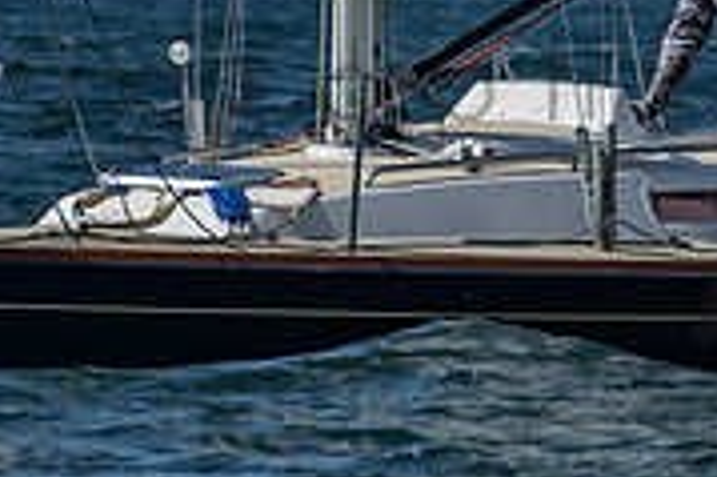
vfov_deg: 1.2
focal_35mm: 1140
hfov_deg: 1.8
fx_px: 22684
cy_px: -484
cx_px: 337
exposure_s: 1/2500
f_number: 6.3
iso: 200
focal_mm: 200
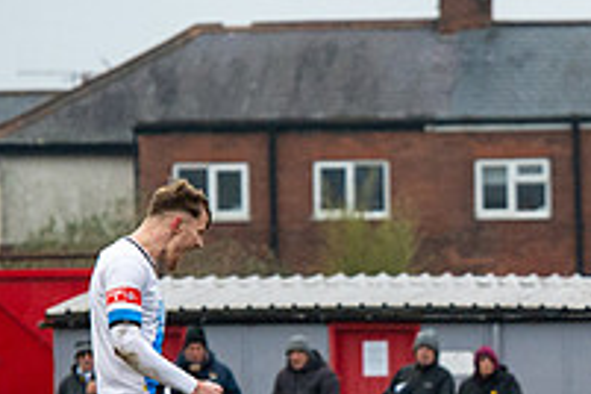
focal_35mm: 543
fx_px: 8914
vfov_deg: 2.5
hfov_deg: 3.8
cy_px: 427
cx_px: 664
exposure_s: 1/1000
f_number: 4
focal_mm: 165
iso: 3600
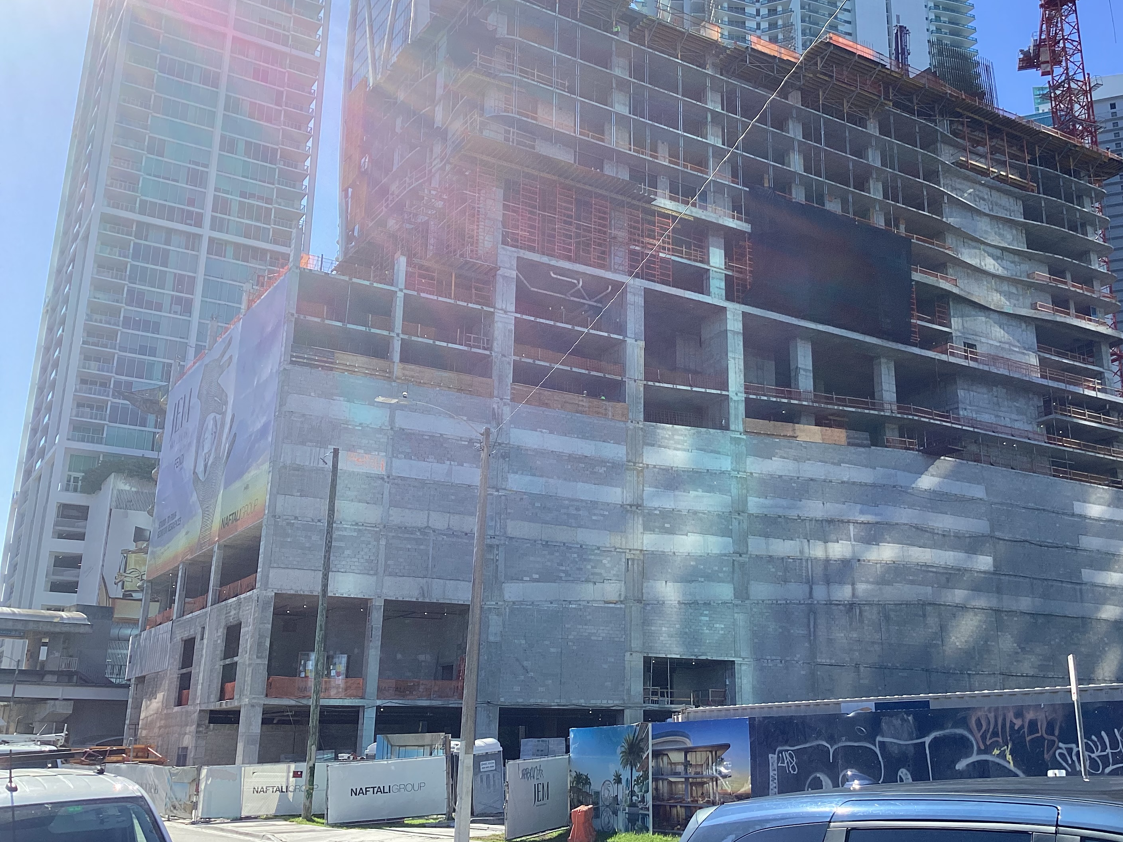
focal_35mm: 36
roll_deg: +0.2
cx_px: 652
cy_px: 372
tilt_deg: +16.2
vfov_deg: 39.6
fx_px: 1168
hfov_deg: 51.1
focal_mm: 3.3
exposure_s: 1/1087
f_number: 2.4
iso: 25
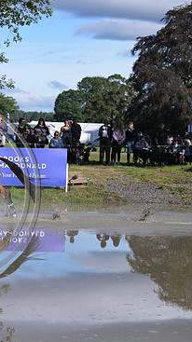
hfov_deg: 9.4
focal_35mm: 126
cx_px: -66
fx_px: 1142
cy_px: 178
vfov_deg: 17.0
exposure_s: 1/1250
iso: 200
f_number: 5
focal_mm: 76
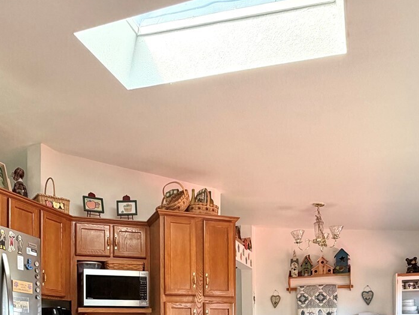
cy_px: 325
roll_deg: +0.7
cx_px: 160
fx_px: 387
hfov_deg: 56.2
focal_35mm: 32
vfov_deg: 38.4
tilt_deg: +1.3
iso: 160
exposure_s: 1/121
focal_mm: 2.22
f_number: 2.2
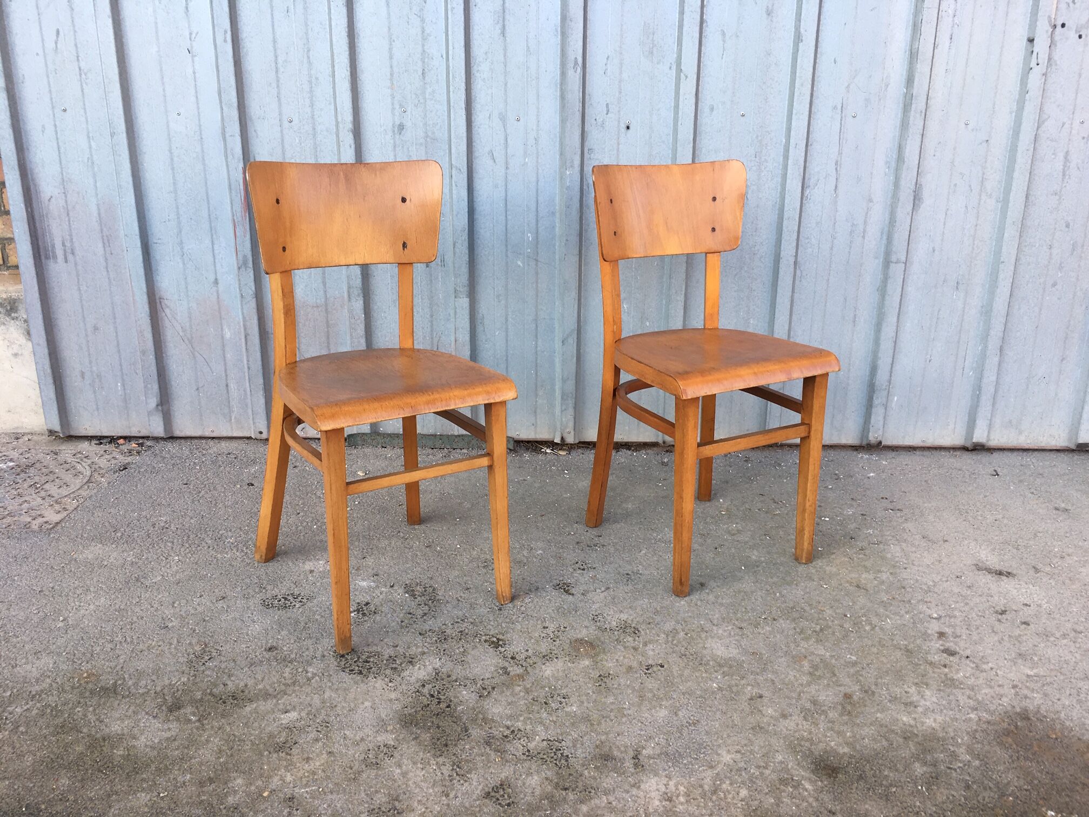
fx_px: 912
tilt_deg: -17.5
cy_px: 408
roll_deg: -0.5
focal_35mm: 29
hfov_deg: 61.7
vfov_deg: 48.2
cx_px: 544
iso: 25
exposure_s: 1/115
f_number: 2.2
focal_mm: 4.15
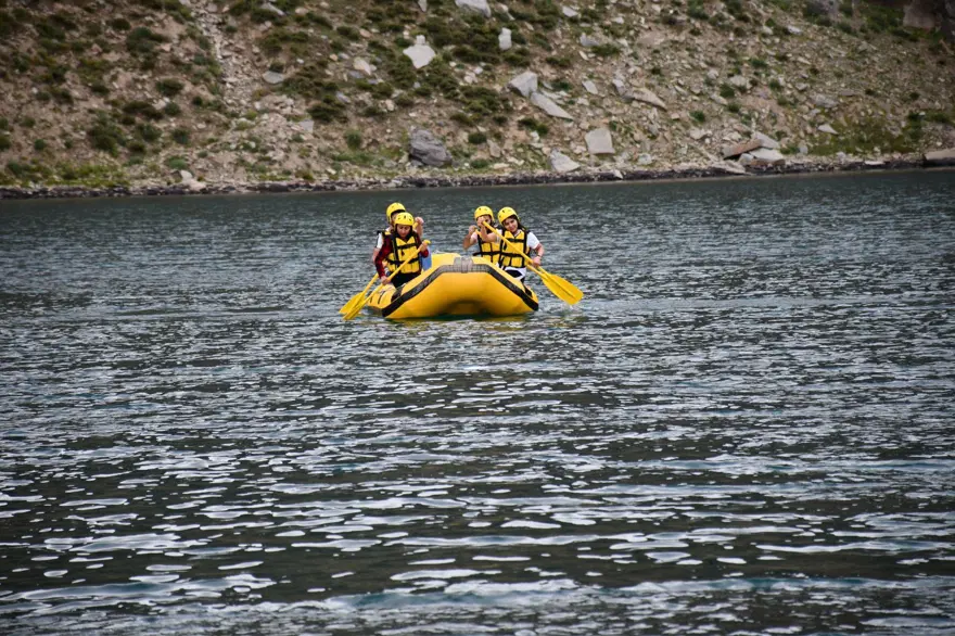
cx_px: 478
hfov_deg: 9.8
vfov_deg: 6.5
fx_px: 5568
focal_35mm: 210
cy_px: 318
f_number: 5.6
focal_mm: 140
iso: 400
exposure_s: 1/1000
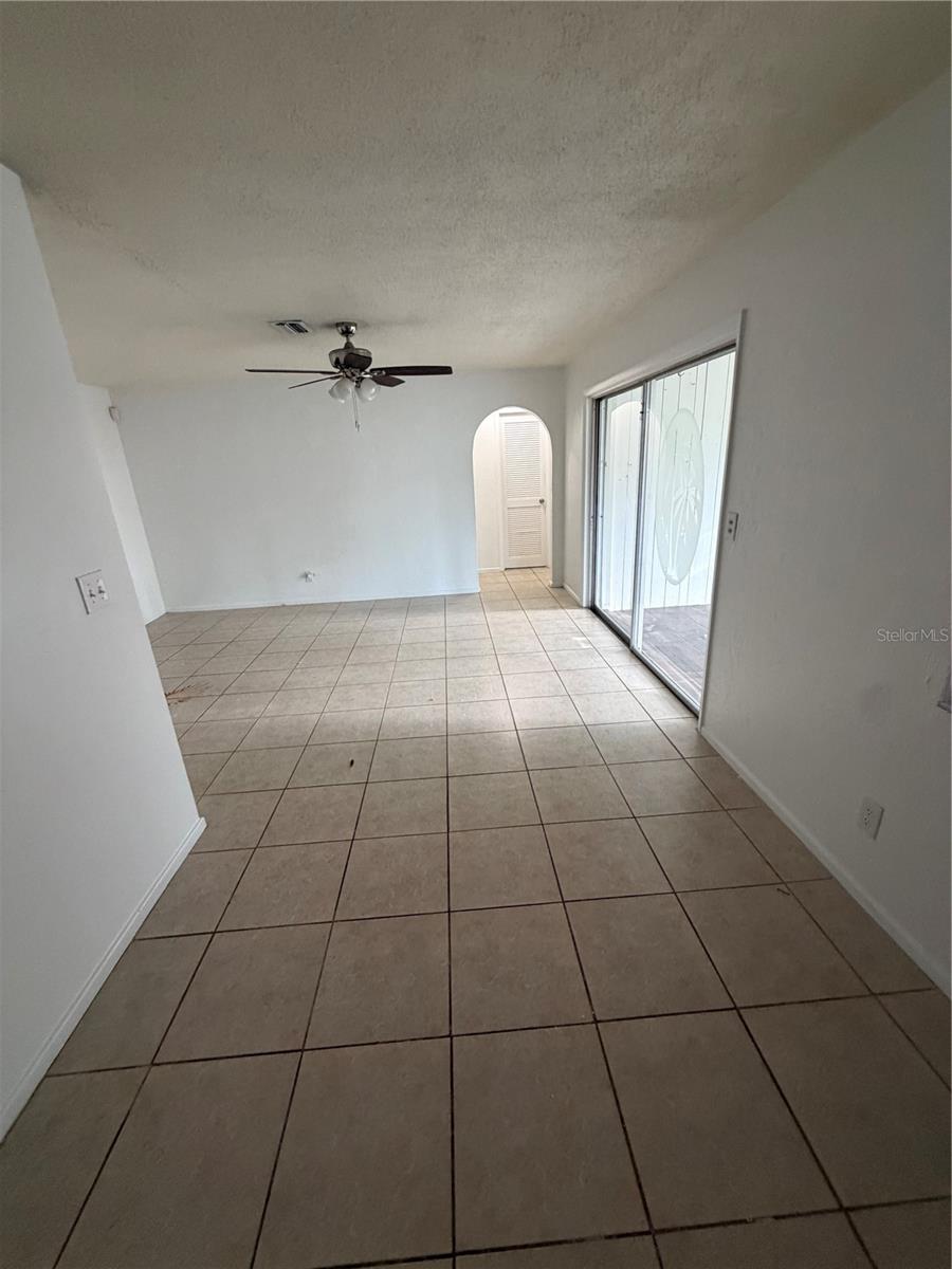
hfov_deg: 85.7
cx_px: 476
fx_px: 513
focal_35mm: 14
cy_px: 634
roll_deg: +3.2
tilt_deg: -19.9
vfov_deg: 102.1
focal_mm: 2.22
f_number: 2.2
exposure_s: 1/60
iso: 320
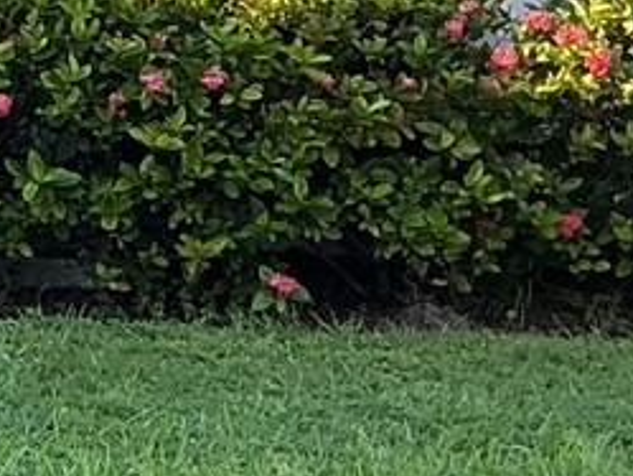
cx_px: -813
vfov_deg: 8.0
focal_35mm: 186
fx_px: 3403
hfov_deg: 9.6
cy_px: 99
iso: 20
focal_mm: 3
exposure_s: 1/209
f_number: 1.8
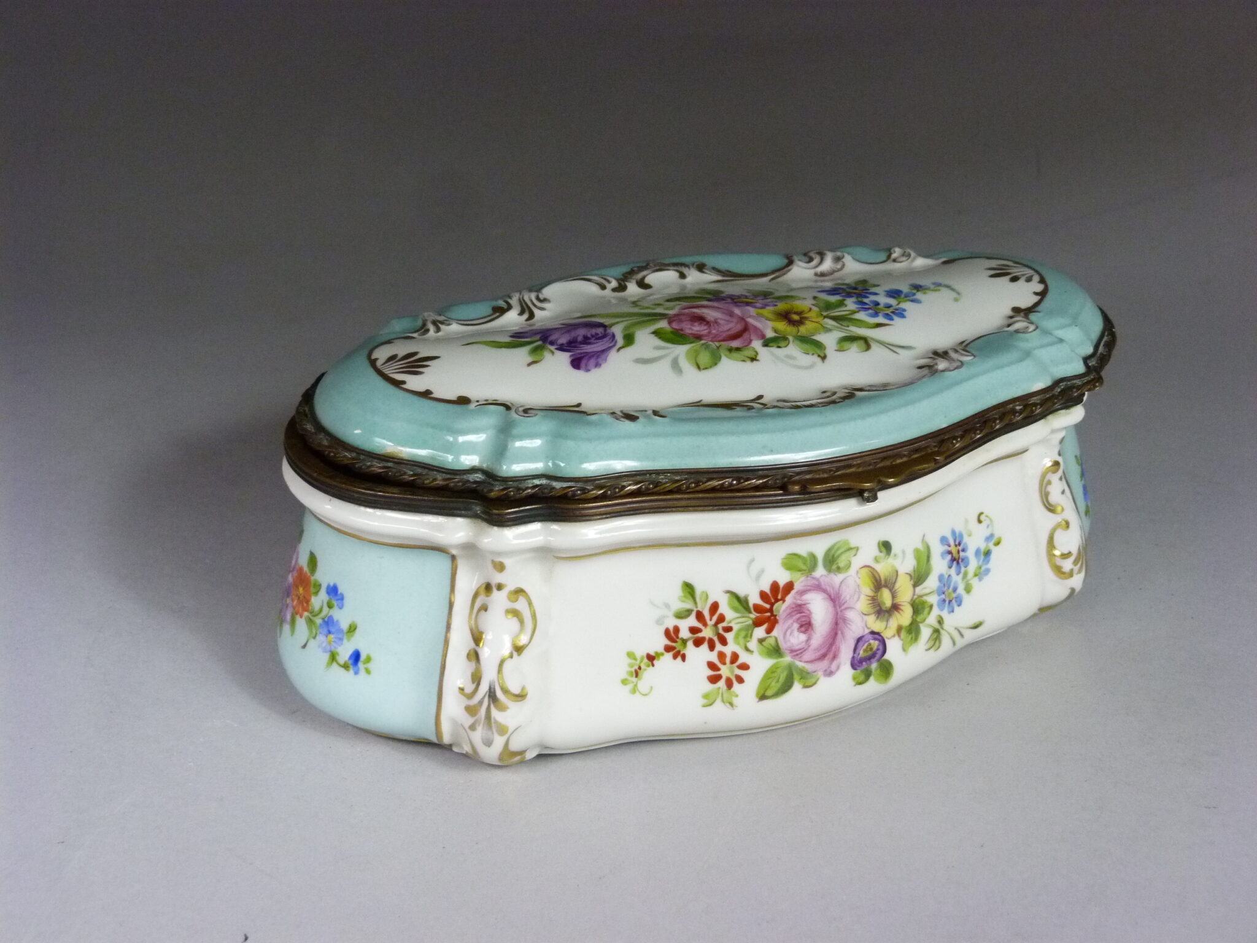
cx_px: 628
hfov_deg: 34.9
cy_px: 472
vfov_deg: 26.6
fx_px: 1997
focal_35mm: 55
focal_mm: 10
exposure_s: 1/50
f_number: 3.2
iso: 400
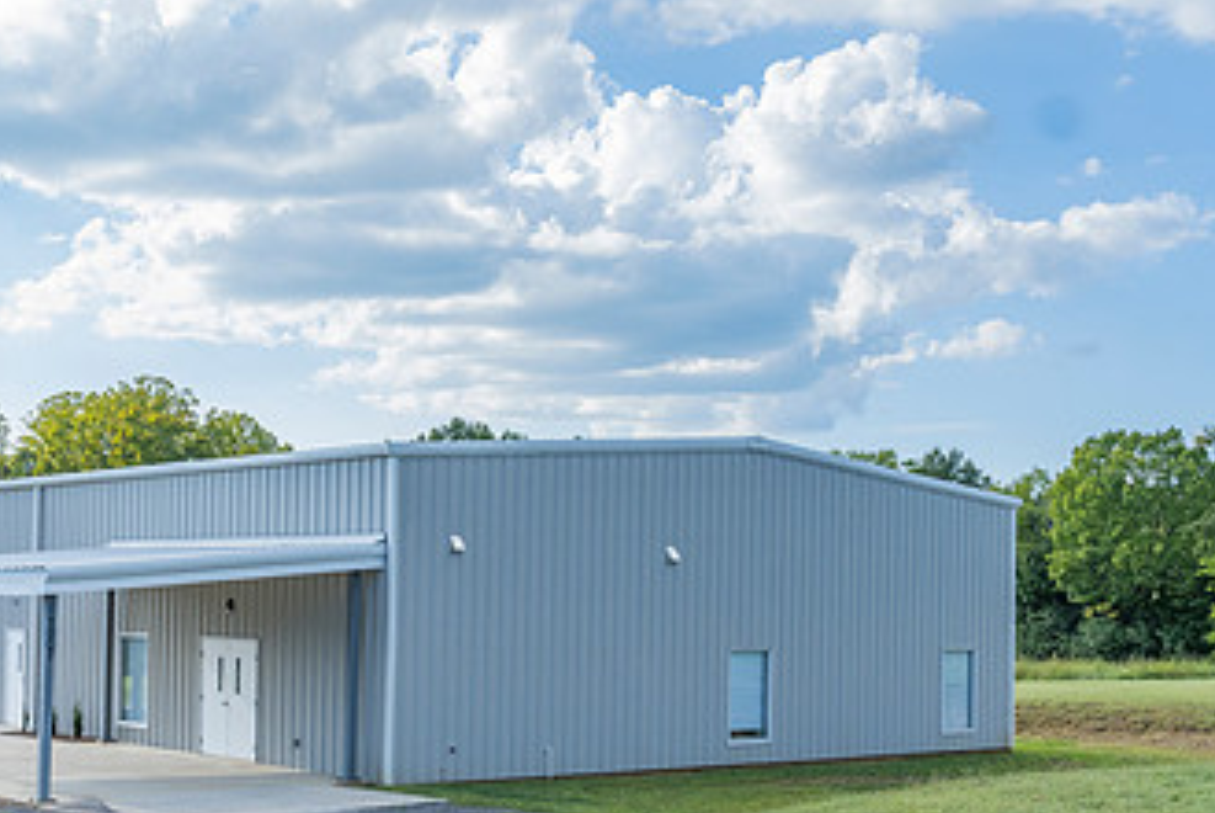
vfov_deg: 25.9
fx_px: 1757
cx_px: 355
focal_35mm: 52
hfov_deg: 37.5
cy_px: 564
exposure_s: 1/4000
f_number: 3.5
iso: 500
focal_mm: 29.5
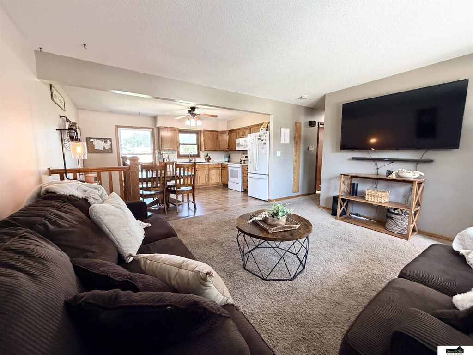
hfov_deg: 102.1
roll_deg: +2.0
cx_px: 236
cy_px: 178
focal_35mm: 14
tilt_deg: -6.6
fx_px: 191
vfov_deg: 85.7
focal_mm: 2.22
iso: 400
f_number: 2.2
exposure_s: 1/60
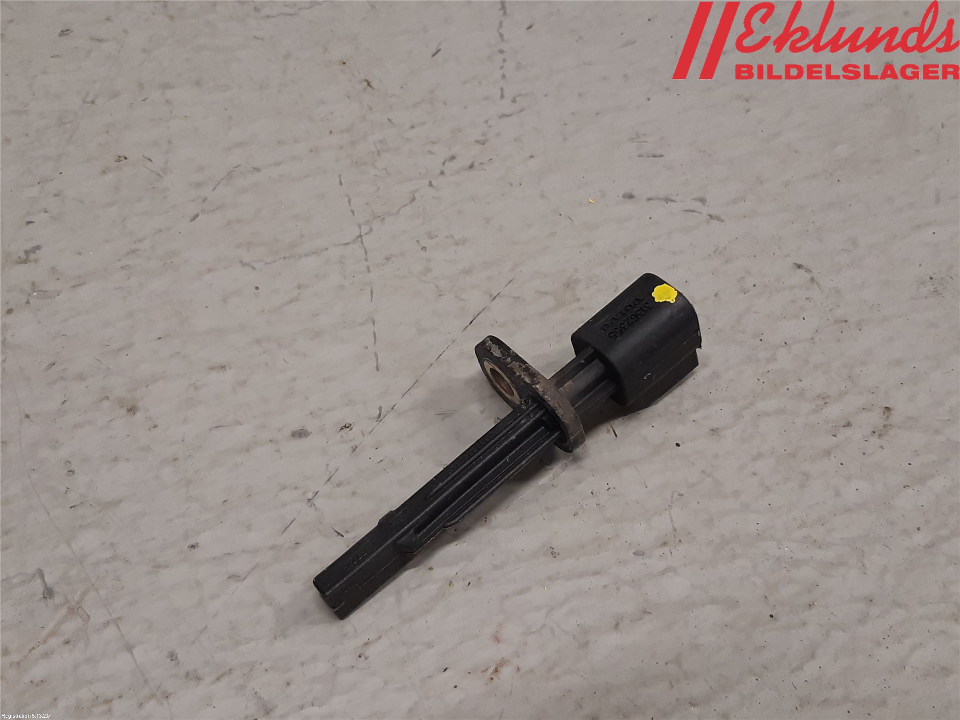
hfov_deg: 67.3
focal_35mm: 26
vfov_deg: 53.1
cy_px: 360
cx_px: 480
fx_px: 721
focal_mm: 3.93
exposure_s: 1/50
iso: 100
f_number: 1.7
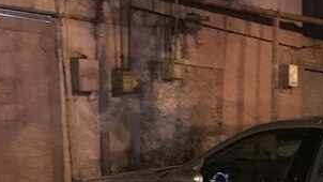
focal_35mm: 69
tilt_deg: -12.8
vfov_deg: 16.4
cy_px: 242
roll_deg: -3.2
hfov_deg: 28.3
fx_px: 591
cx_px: 339
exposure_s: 1/17
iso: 640
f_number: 2.2
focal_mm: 4.15
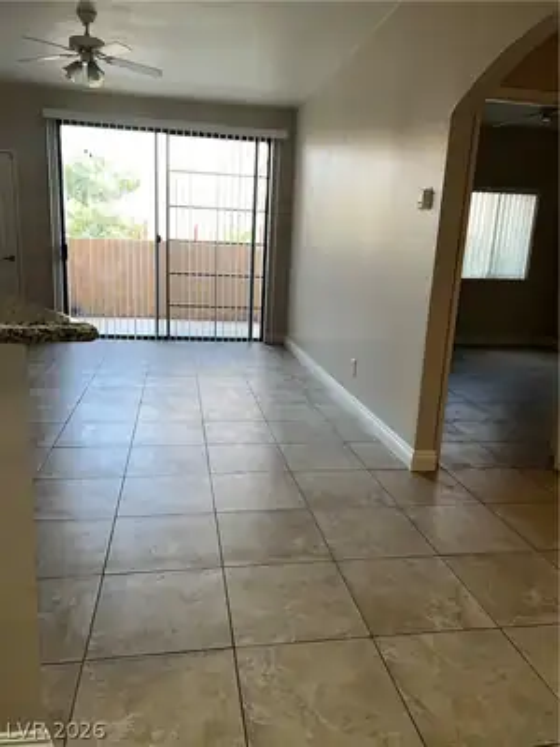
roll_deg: -2.2
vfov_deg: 67.3
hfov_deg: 53.1
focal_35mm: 26
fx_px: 561
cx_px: 280
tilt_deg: -14.0
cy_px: 374
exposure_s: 1/129
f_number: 1.5
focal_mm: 5.7
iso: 32
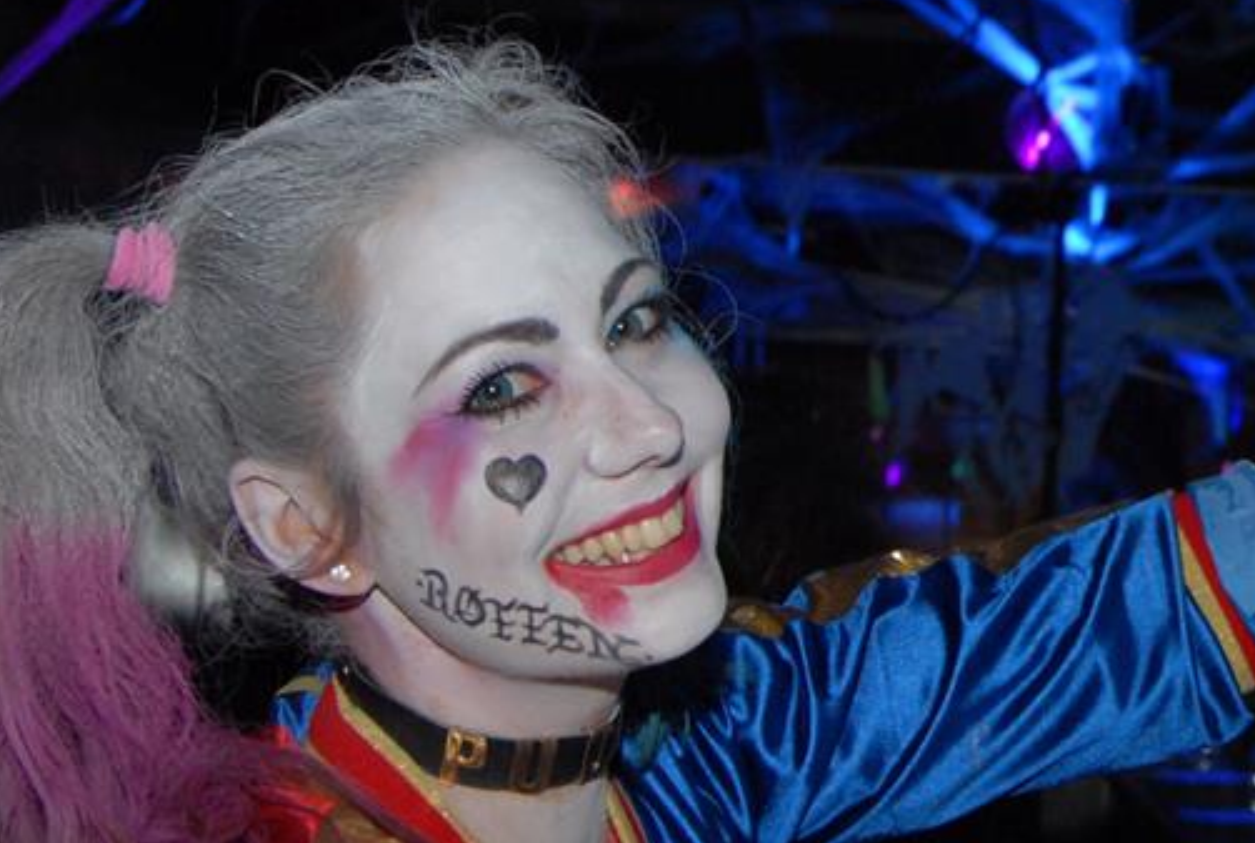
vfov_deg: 16.7
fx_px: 2865
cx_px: 1210
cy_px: 565
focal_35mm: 82
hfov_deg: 23.8
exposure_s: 1/8
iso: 400
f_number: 5.6
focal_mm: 24
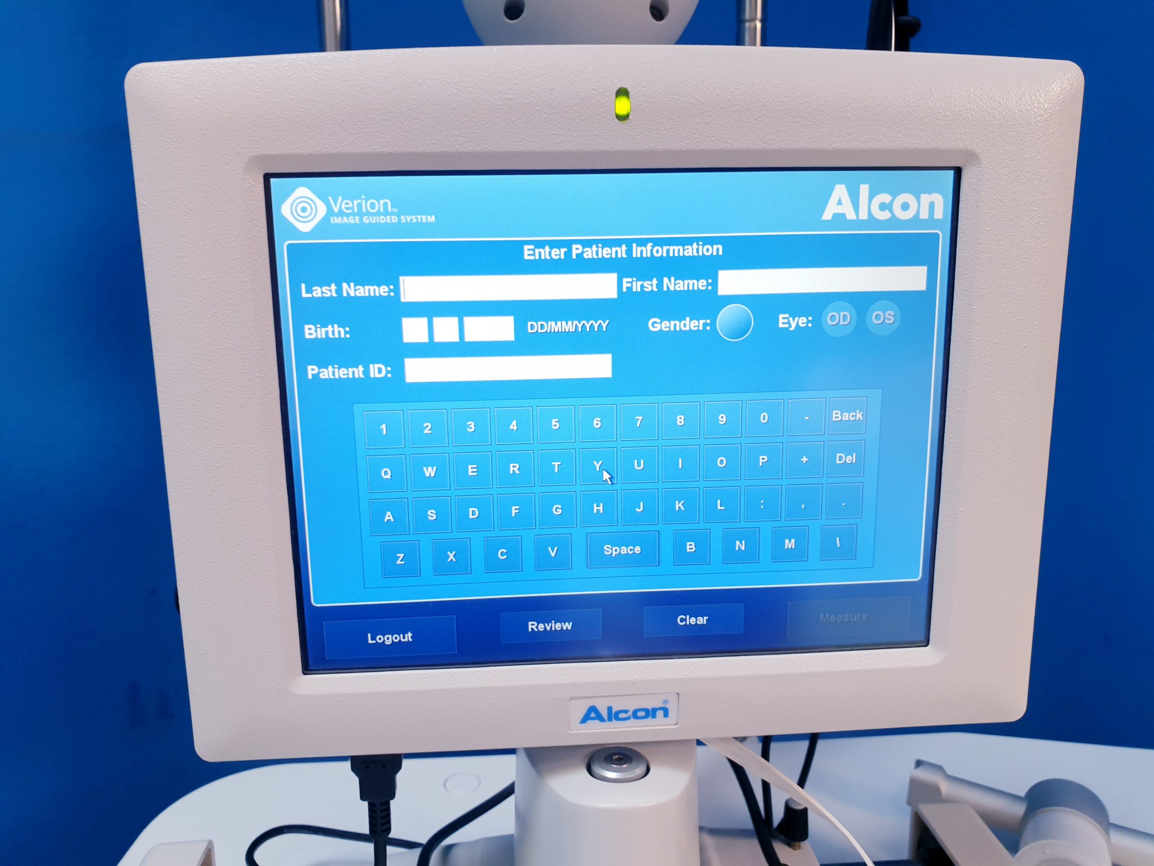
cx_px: 577
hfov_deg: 67.3
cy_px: 433
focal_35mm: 26
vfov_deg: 53.1
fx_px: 867
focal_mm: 4.3
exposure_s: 1/50
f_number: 2.4
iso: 64
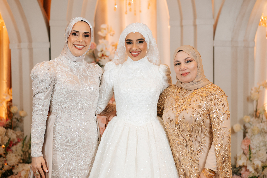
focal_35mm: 92
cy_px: 89
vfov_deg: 14.8
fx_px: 684
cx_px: 134
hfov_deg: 22.1
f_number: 2.8
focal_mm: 91
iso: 400
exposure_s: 1/200
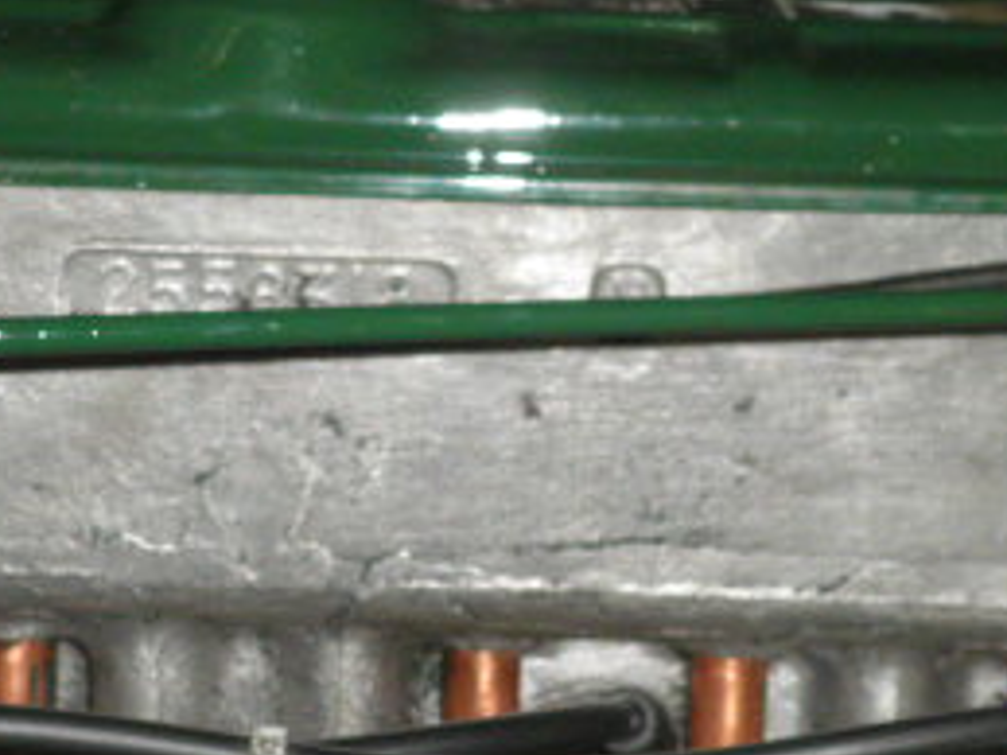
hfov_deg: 17.0
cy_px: 245
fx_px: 3373
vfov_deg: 12.7
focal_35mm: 116
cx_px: 443
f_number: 3.4
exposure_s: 1/60
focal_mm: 8.3
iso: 160
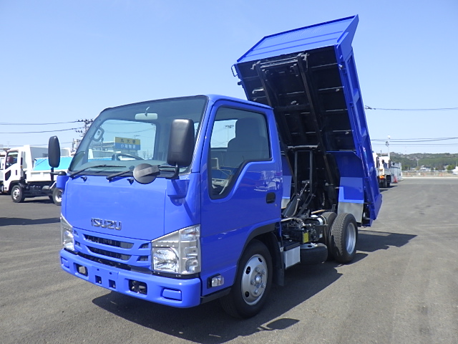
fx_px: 370
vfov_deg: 49.7
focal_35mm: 28
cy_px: 172
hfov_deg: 63.4
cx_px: 229
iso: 125
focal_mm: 5
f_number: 4.2
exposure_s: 1/640
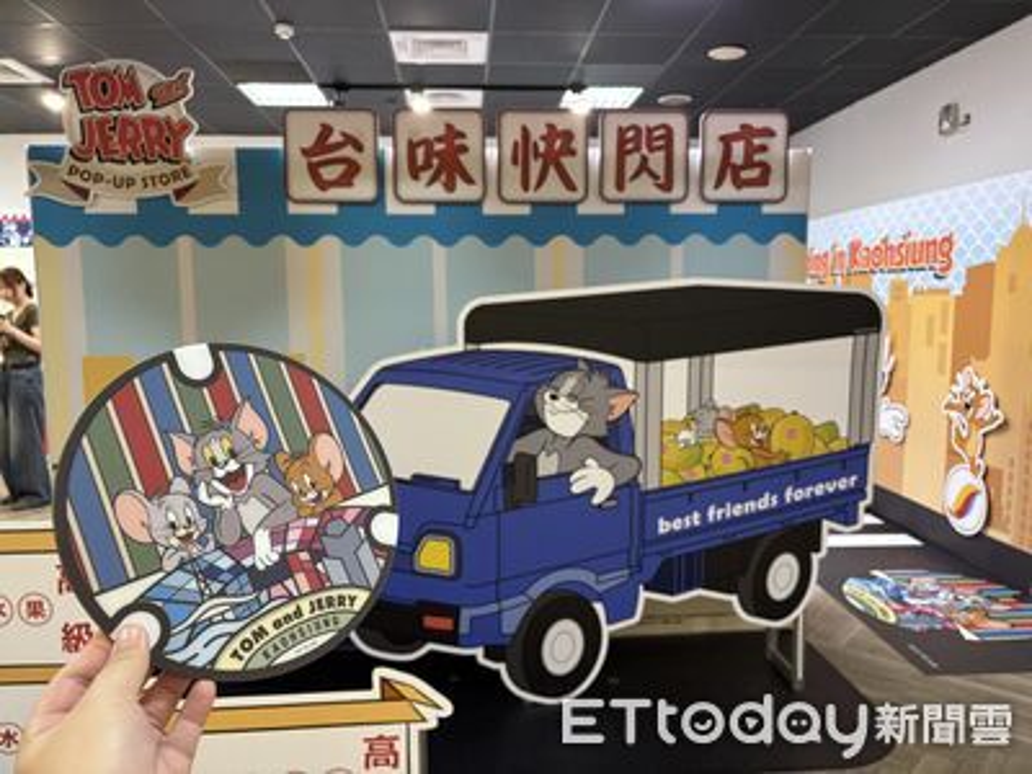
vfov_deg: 53.1
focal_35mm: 26
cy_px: 387
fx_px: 775
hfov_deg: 67.3
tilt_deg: -8.2
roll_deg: -0.2
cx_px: 516
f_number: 1.6
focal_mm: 5.96
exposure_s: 1/60
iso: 250
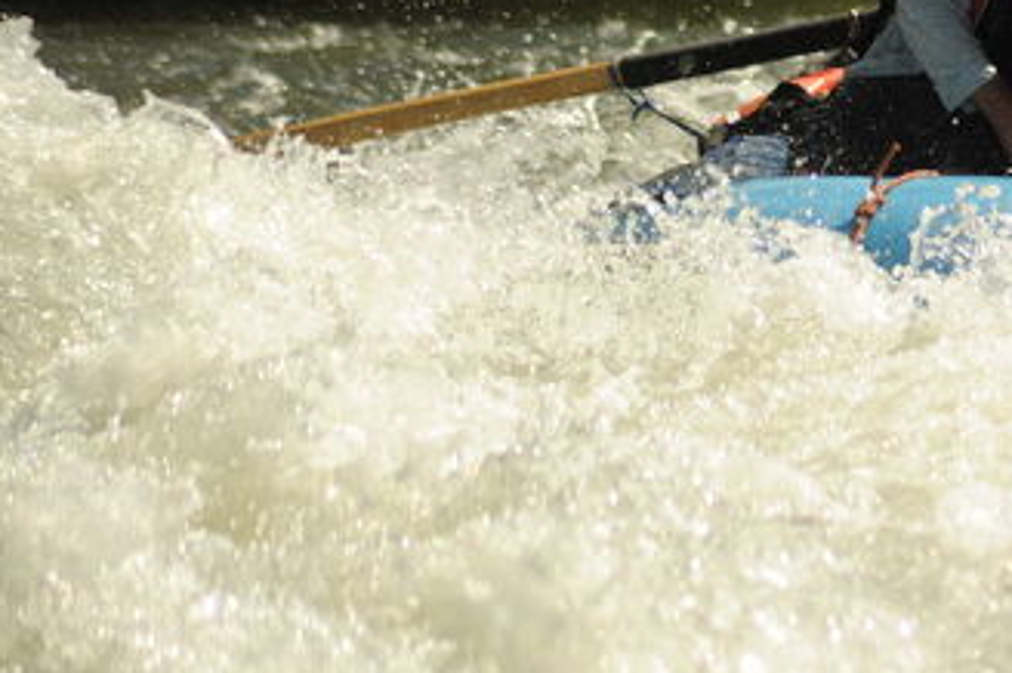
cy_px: 117
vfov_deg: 1.9
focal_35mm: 731
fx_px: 20528
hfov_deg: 2.8
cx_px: 1172
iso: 200
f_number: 5.6
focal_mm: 300
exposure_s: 1/1250
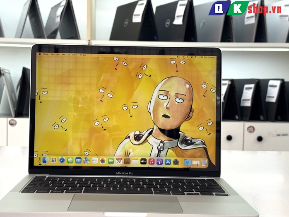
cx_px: 129
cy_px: 118
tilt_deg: -5.2
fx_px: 459
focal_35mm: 55
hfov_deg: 34.9
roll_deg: -0.3
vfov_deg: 26.6
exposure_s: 1/121
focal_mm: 6.76
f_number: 1.78
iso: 64
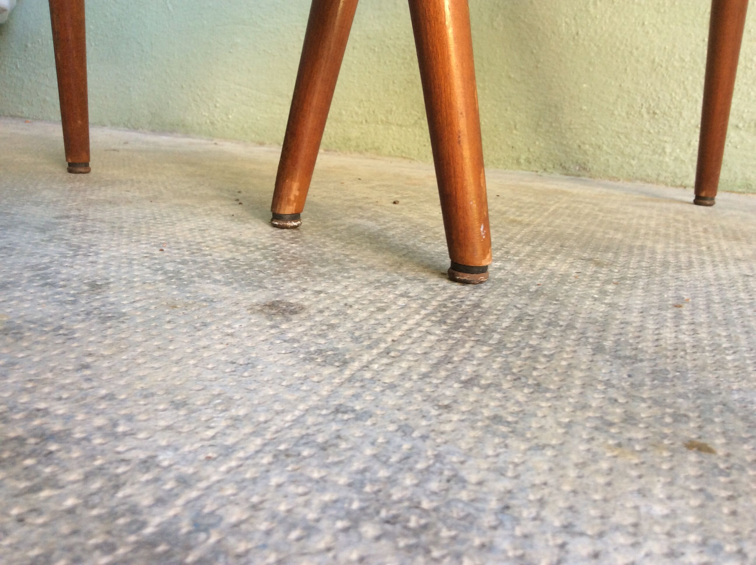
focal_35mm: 32
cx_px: 378
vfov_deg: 44.1
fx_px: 698
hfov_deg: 56.9
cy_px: 282
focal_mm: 3.3
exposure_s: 1/25
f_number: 2.4
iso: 50
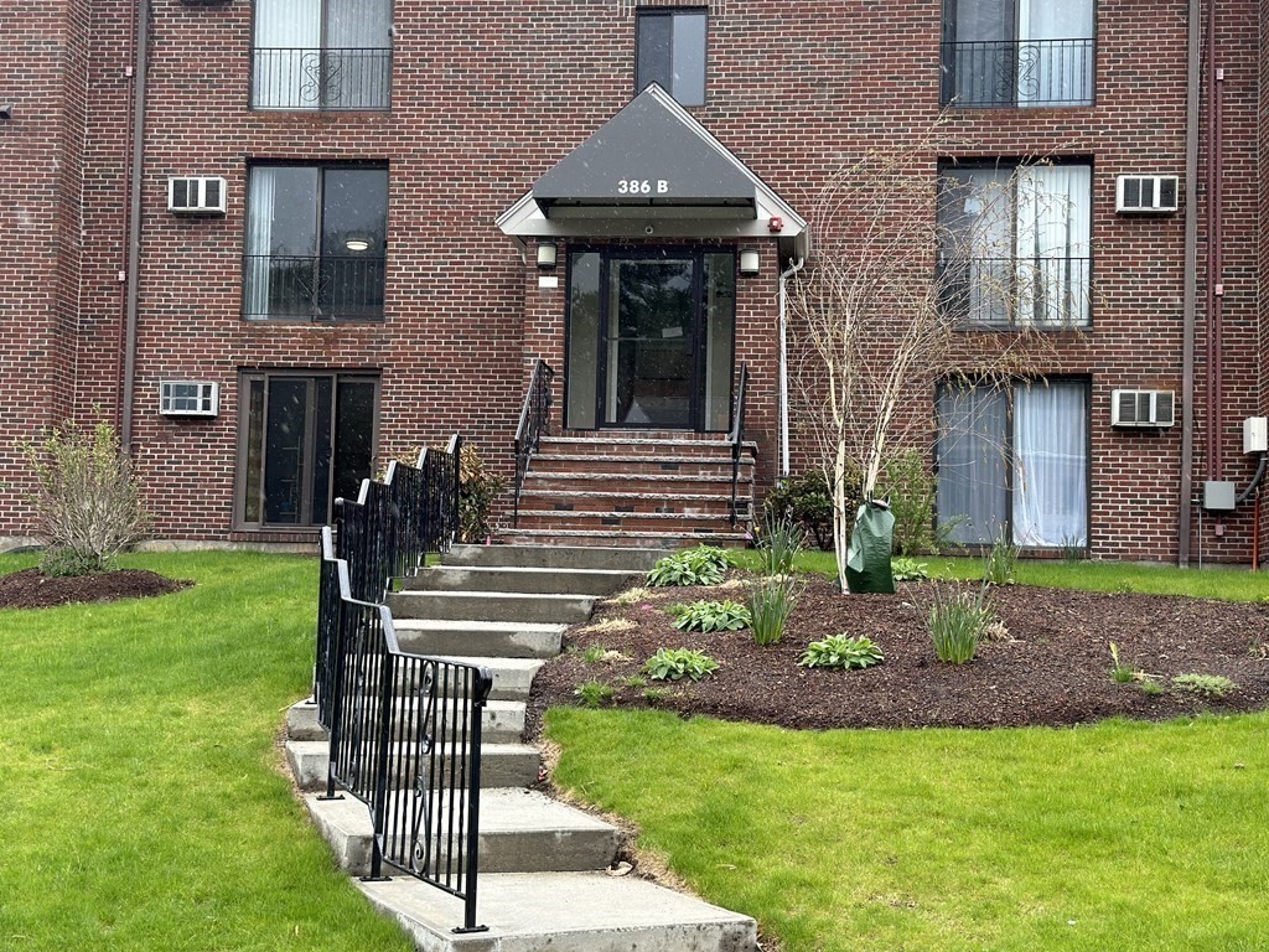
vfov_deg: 30.3
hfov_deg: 39.7
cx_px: 634
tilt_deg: +3.8
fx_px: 1760
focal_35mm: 48
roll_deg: -2.0
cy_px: 476
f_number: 1.78
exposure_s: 1/990
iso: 80
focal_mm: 6.86
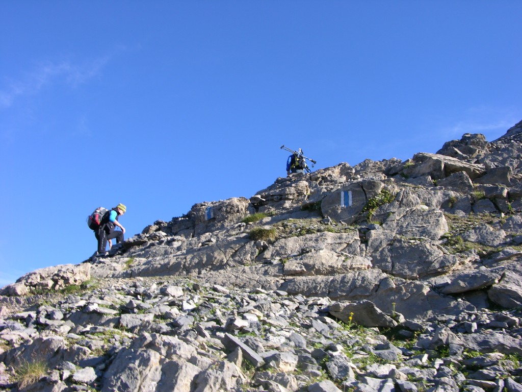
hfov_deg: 52.6
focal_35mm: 35
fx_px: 528
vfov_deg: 40.7
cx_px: 261
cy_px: 196
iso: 50
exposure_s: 1/128
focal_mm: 8.9
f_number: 5
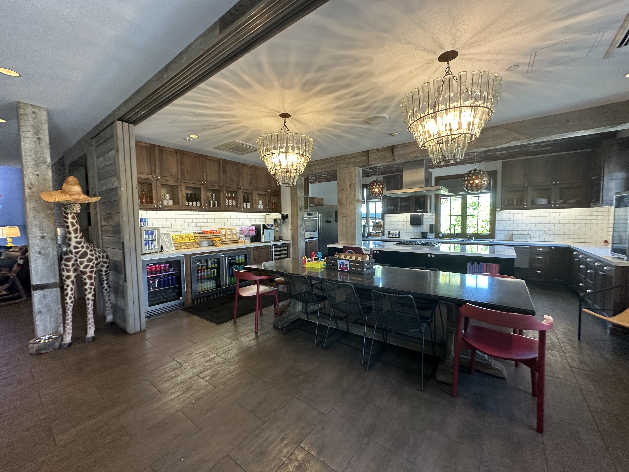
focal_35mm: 14
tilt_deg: -2.8
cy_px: 236
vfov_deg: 85.7
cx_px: 314
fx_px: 254
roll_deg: +1.0
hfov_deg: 102.1
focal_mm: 2.22
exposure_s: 1/60
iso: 200
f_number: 2.2
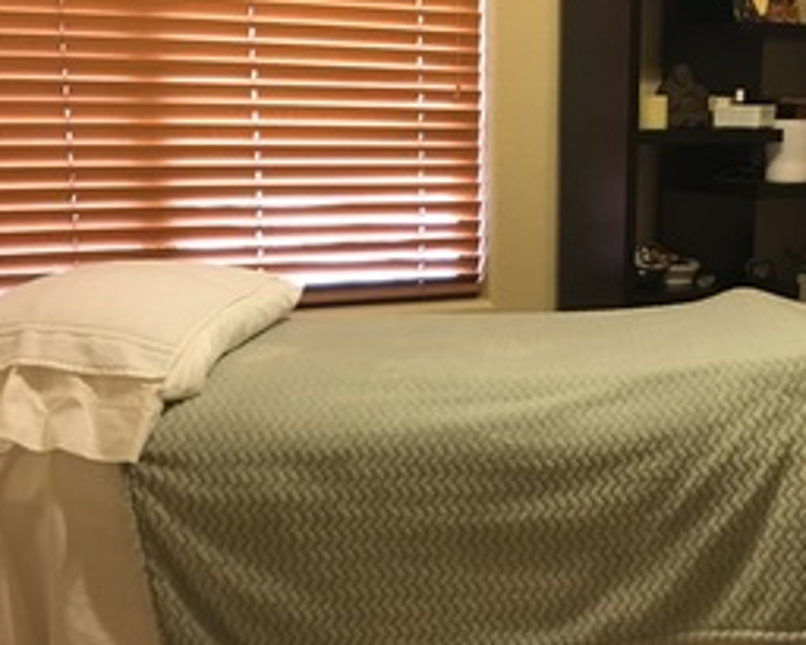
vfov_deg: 25.8
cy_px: 384
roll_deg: -0.6
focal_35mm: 59
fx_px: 1408
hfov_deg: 31.6
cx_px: 565
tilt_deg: -11.8
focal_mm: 4.15
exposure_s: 1/17
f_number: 2.2
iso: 200
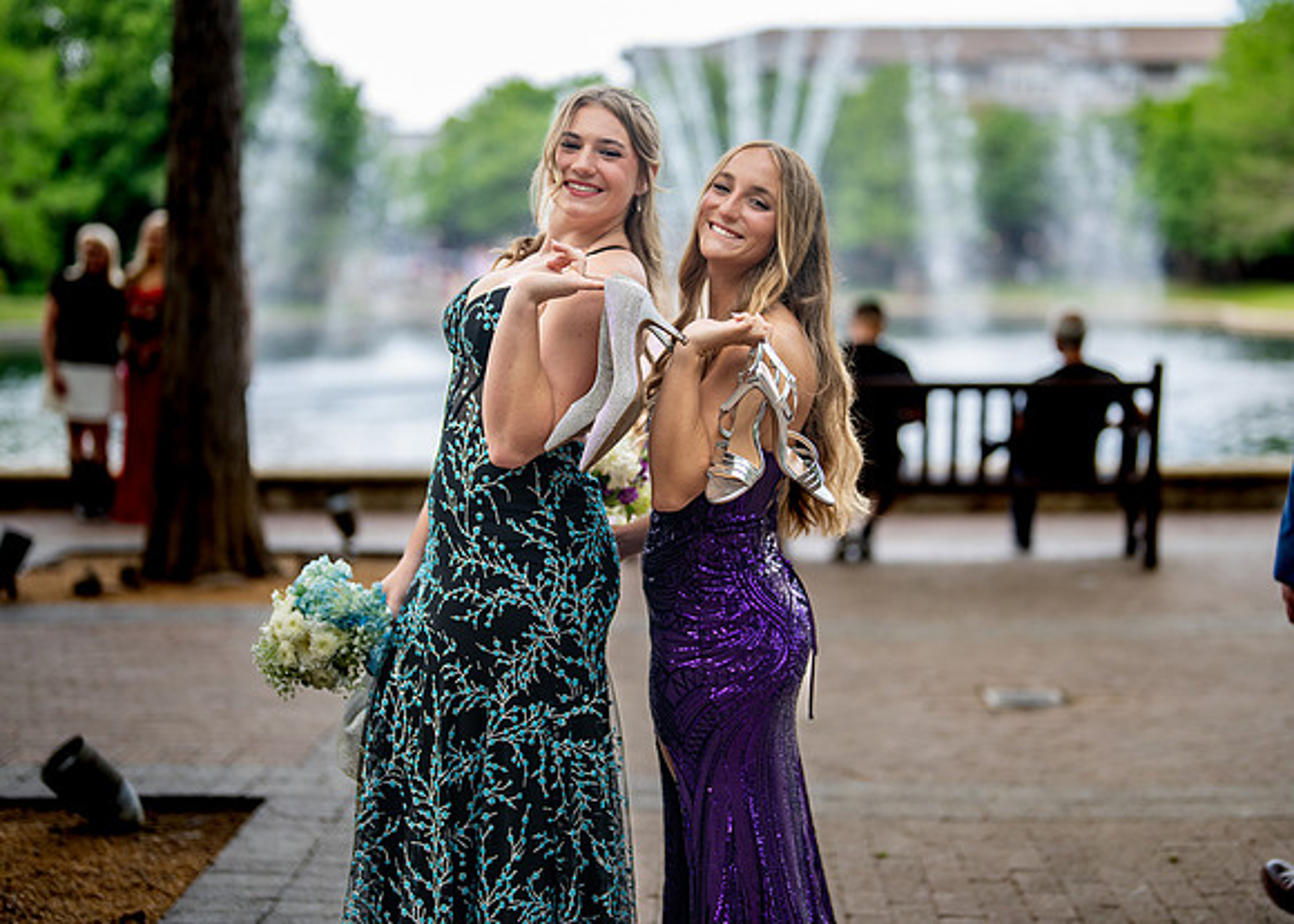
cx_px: 682
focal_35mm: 61
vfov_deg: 23.3
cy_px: 414
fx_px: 2237
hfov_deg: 32.3
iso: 160
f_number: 1.2
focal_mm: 50
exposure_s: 1/800
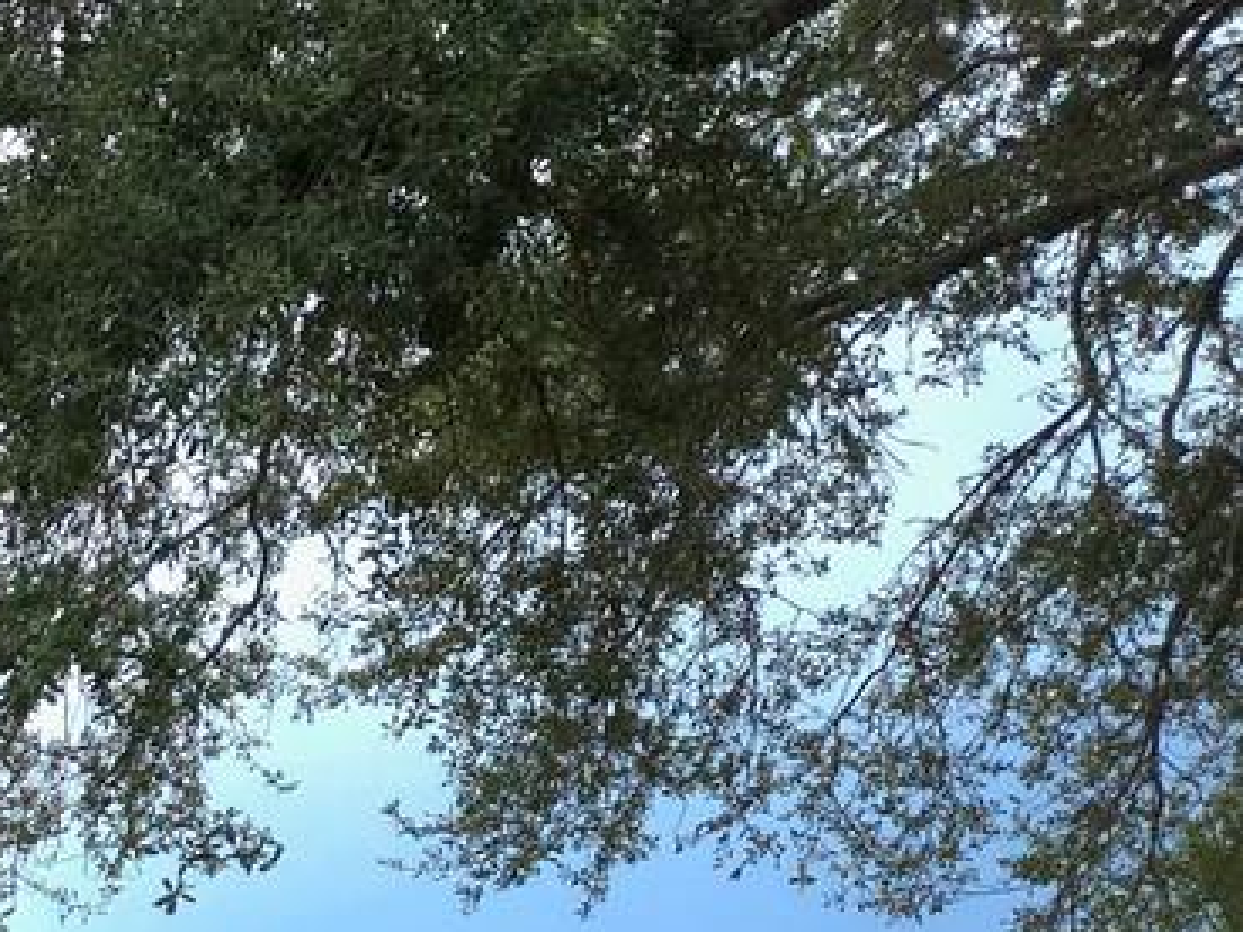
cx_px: -1233
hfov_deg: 15.6
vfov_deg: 13.6
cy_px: 1536
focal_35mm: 100
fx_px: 3591
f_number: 1.8
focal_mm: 5.4
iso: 50
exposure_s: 1/833
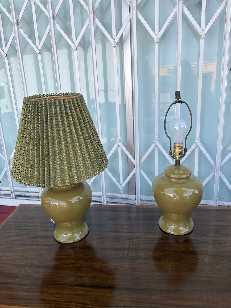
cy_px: 154
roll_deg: +2.2
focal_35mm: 26
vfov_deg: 67.3
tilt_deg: -14.7
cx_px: 116
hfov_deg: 53.1
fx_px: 231
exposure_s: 1/571
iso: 50
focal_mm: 5.96
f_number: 1.6
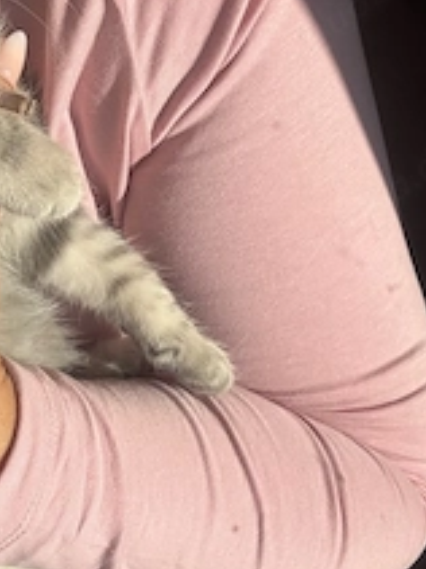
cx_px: 27
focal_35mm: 57
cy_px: 229
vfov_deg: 33.7
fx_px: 936
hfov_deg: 24.7
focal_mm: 2.69
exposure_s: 1/1795
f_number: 1.9
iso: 25
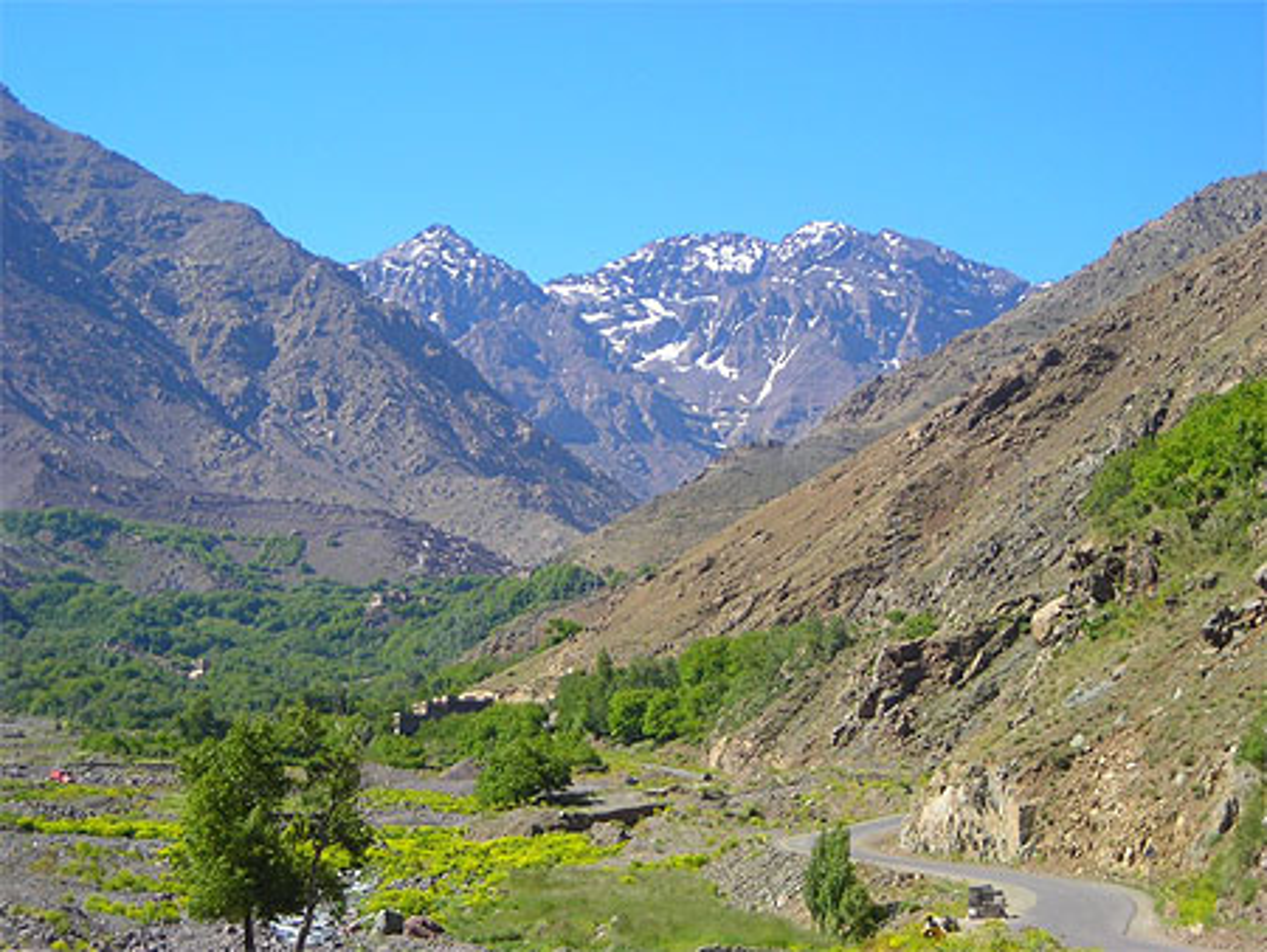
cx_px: 634
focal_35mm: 77
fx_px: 2820
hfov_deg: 25.3
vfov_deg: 19.2
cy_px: 476
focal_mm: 12.7
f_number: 4.2
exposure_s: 1/262
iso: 50
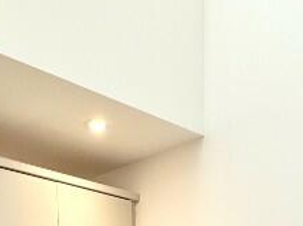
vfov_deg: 15.8
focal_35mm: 65
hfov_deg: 29.8
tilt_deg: -13.0
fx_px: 568
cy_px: 492
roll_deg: +1.7
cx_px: 117
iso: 80
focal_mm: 2.22
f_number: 2.2
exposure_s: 1/99
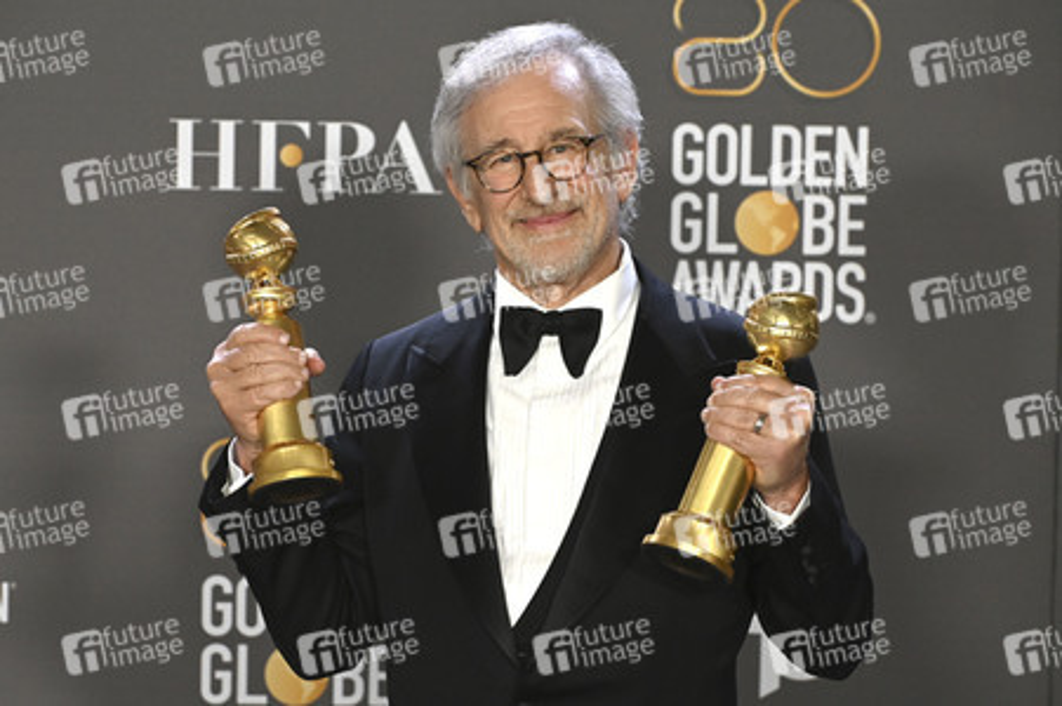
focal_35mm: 155
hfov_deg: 13.3
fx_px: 4569
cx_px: 531
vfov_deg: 8.8
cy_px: 353
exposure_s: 1/400
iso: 6400
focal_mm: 155
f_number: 8
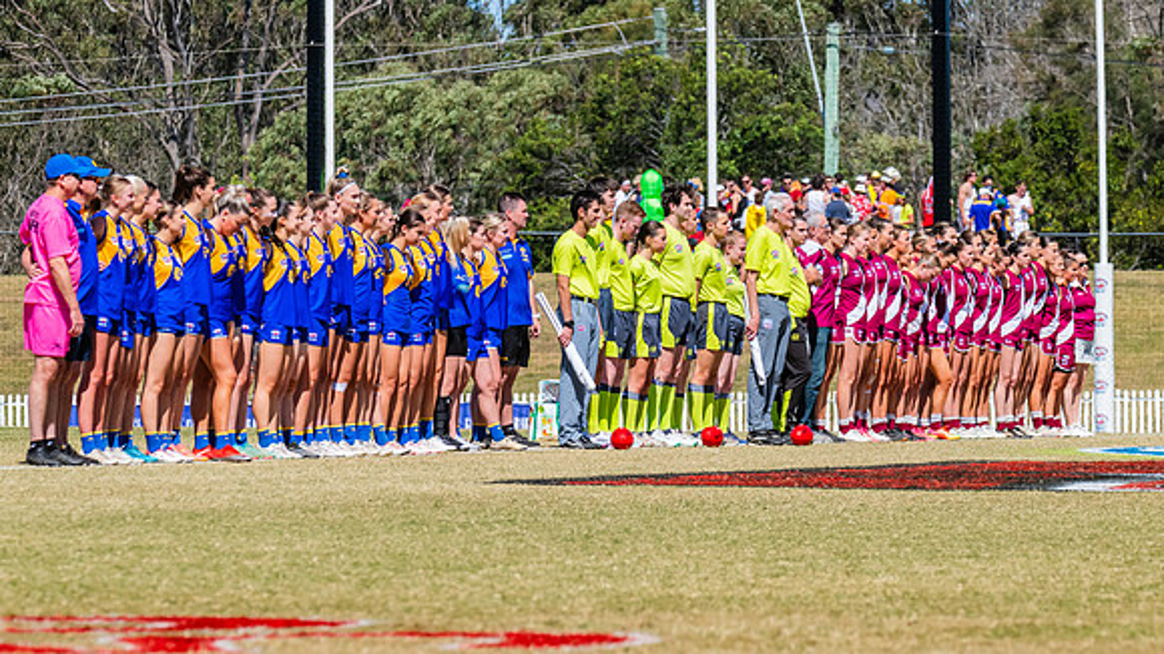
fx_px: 9372
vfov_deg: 4.0
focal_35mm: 304
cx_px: 634
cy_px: 269
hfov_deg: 7.1
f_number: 10
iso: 800
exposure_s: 1/1600
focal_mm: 240
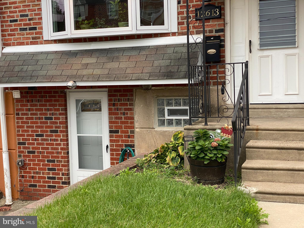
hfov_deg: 36.8
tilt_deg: -5.3
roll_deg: +0.8
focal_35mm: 52
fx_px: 457
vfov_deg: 28.0
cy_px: 114
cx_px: 152
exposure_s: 1/122
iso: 50
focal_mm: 6
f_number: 2
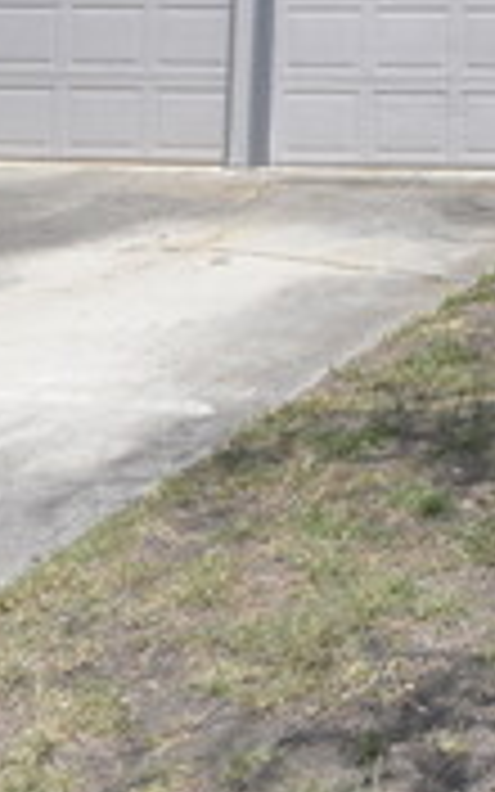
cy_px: -61
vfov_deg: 24.8
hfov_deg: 14.4
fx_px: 1684
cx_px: 936
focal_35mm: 78
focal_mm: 21
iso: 6400
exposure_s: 1/8000
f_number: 11
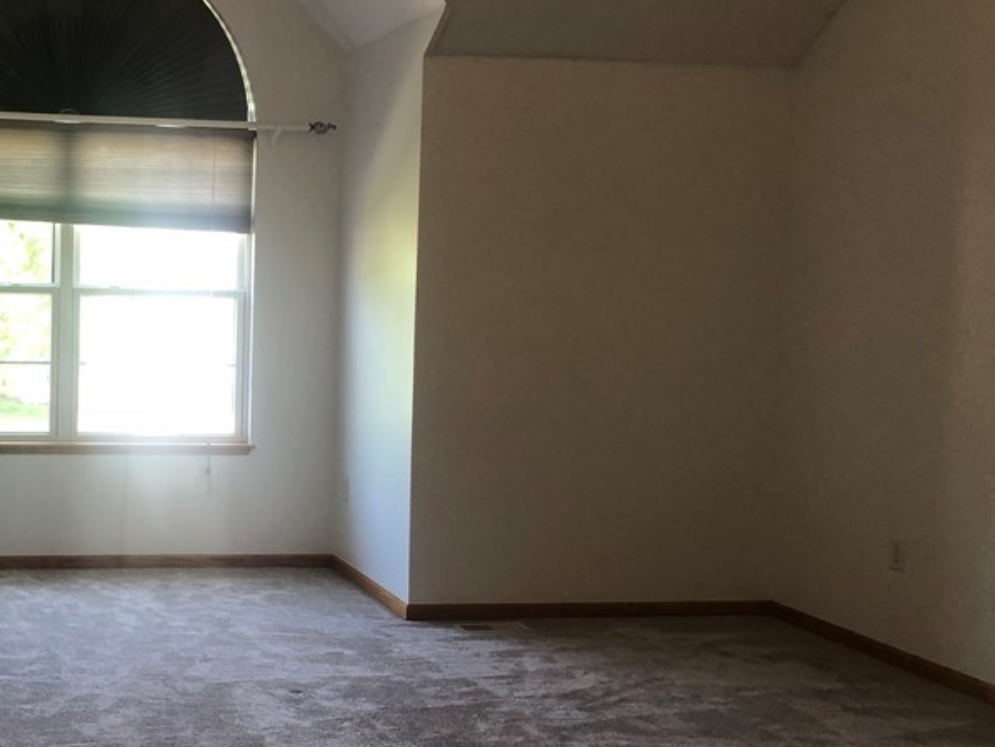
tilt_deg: -3.5
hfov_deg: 37.6
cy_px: 330
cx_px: 143
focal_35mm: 48
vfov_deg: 30.2
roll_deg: -0.8
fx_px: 1380
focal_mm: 4
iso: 32
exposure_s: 1/30
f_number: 1.8
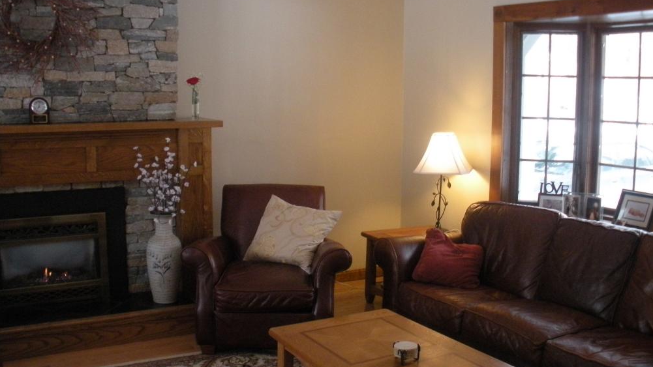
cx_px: 333
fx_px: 675
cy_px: 157
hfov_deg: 51.6
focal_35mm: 39
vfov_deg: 30.4
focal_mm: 6.3
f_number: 3.5
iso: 400
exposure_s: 1/51.3
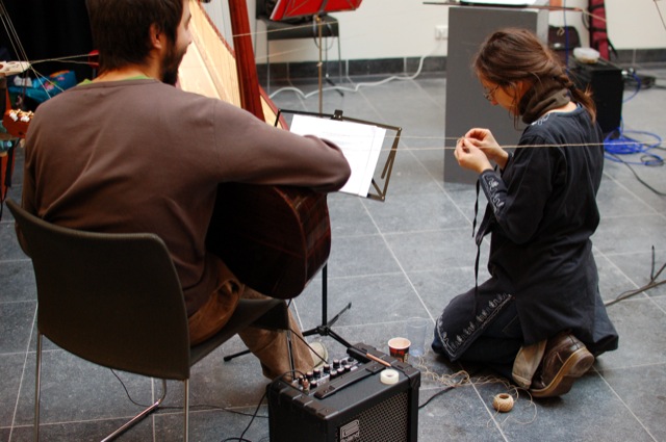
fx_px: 970
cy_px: 221
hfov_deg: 37.9
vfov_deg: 25.7
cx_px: 333
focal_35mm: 52
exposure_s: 1/30
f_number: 2.8
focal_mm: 35
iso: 800
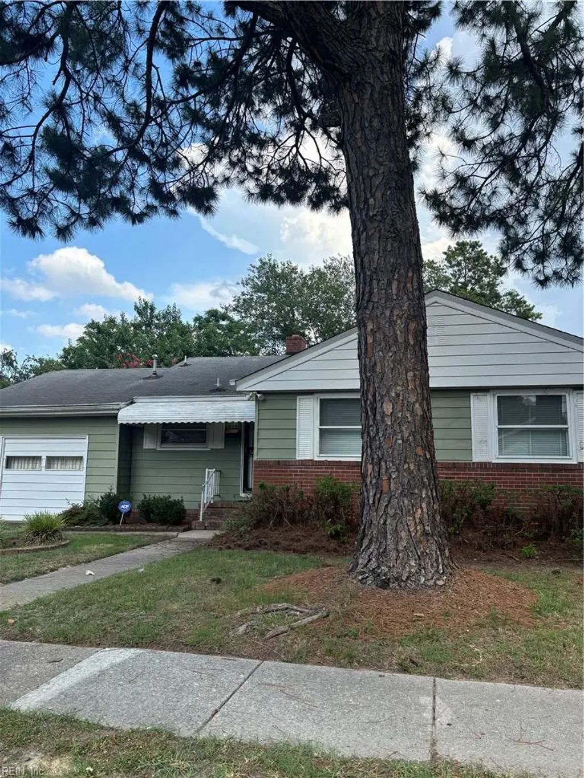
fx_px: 585
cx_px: 292
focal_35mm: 26
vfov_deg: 67.3
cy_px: 389
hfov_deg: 53.1
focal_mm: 5.96
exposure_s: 1/1279
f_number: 1.6
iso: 50
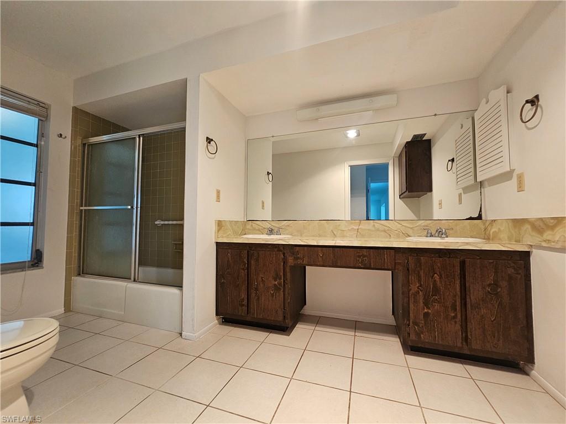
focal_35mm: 13
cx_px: 283
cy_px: 212
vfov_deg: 89.9
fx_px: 213
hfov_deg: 106.2
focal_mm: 2.2
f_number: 2.2
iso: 200
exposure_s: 1/60
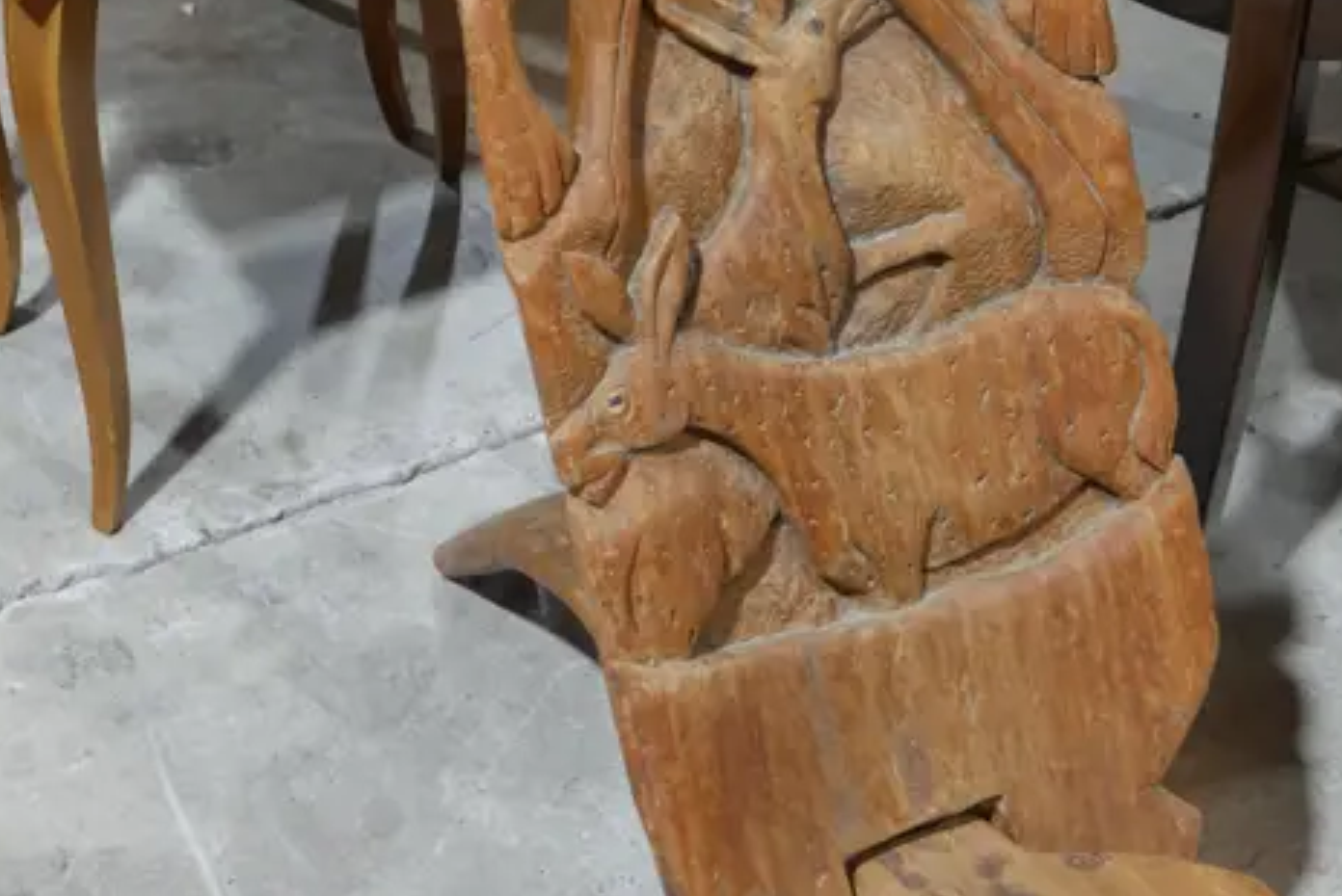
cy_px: 113
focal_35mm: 78
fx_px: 2909
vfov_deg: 17.3
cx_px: 852
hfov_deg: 25.9
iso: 500
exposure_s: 1/60
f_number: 4
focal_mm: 17
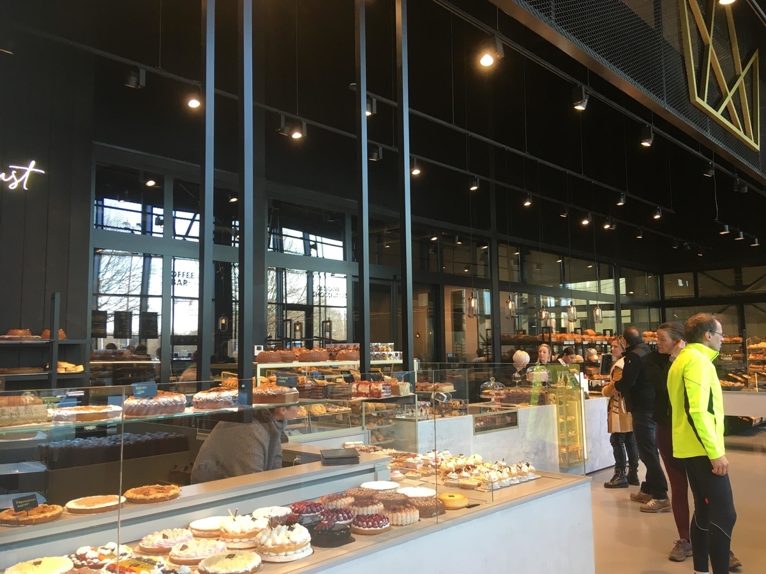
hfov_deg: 61.7
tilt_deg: +7.1
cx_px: 383
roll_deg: +0.9
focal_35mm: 29
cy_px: 287
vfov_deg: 48.2
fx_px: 642
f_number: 2.2
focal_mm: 4.15
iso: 40
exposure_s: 1/33
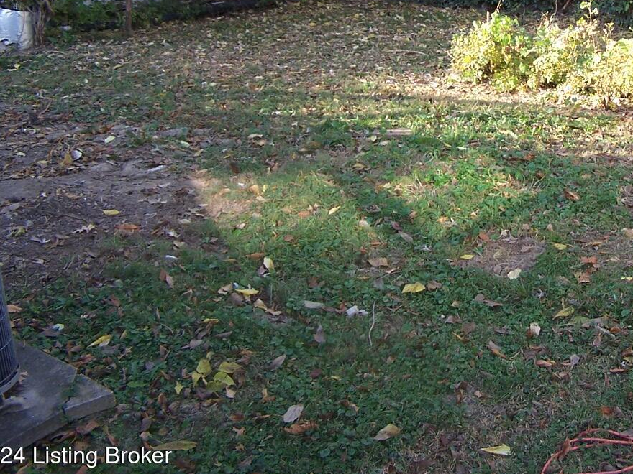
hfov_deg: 28.3
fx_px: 1225
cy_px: 75
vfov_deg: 21.6
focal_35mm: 67
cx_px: 511
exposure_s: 1/90
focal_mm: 6.3
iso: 80
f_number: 2.8
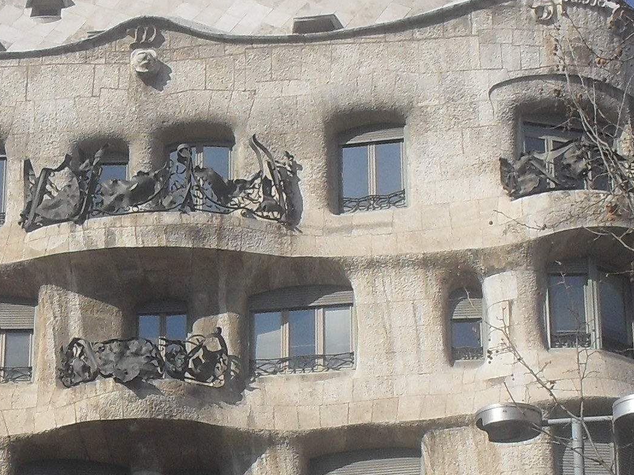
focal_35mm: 121
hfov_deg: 16.2
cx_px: 156
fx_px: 2216
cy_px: 434
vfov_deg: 12.2
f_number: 8.4
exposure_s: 1/250
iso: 100
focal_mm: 6.3
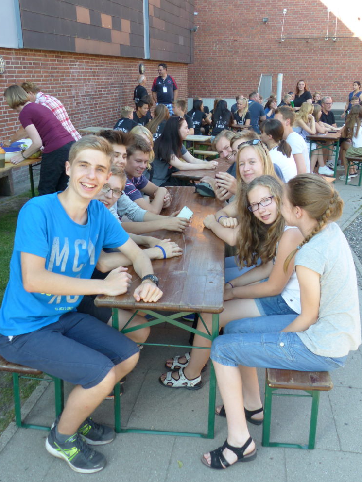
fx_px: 460
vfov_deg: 55.3
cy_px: 240
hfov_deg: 43.0
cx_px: 180
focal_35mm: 33
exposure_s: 1/125
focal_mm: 5.8
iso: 100
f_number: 3.2
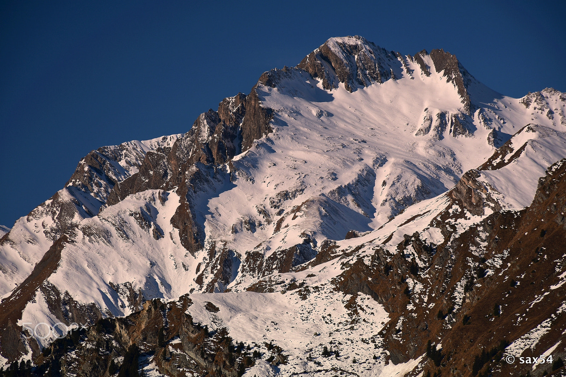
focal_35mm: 210
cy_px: 188
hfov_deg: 9.8
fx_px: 3302
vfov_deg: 6.5
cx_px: 283
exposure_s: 1/400
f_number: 8
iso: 100
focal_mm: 140
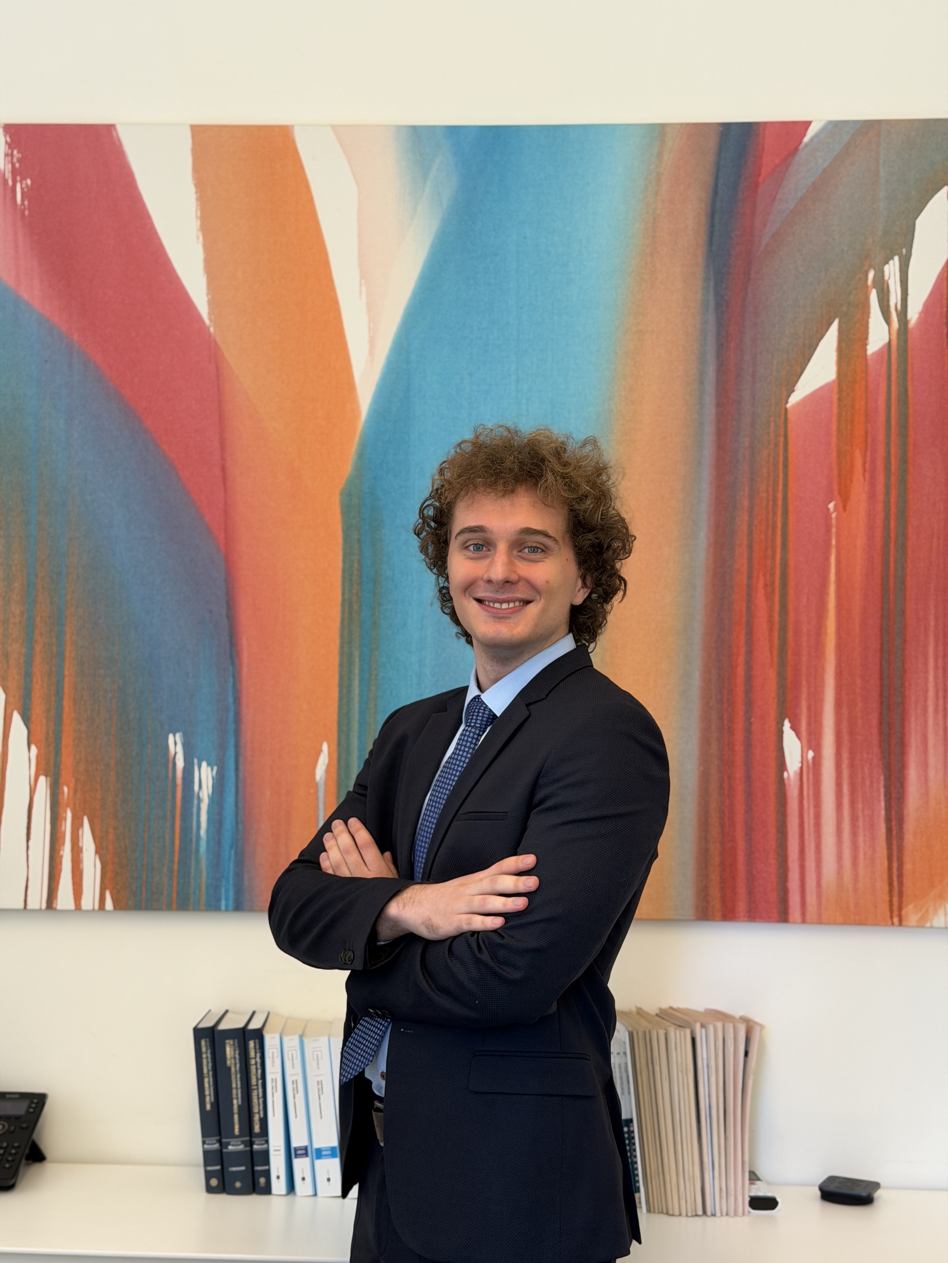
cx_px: 474
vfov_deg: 39.7
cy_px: 632
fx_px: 1753
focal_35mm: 48
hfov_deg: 30.3
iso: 80
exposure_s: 1/100
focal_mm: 6.76
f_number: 1.78
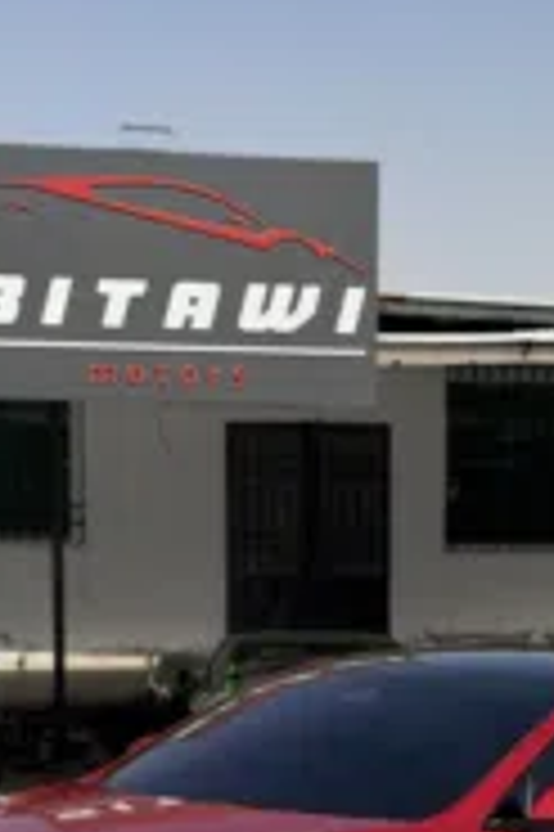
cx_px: 396
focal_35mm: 108
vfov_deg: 18.5
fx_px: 2497
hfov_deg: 12.6
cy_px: 796
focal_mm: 6.76
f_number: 1.78
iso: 64
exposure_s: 1/5587
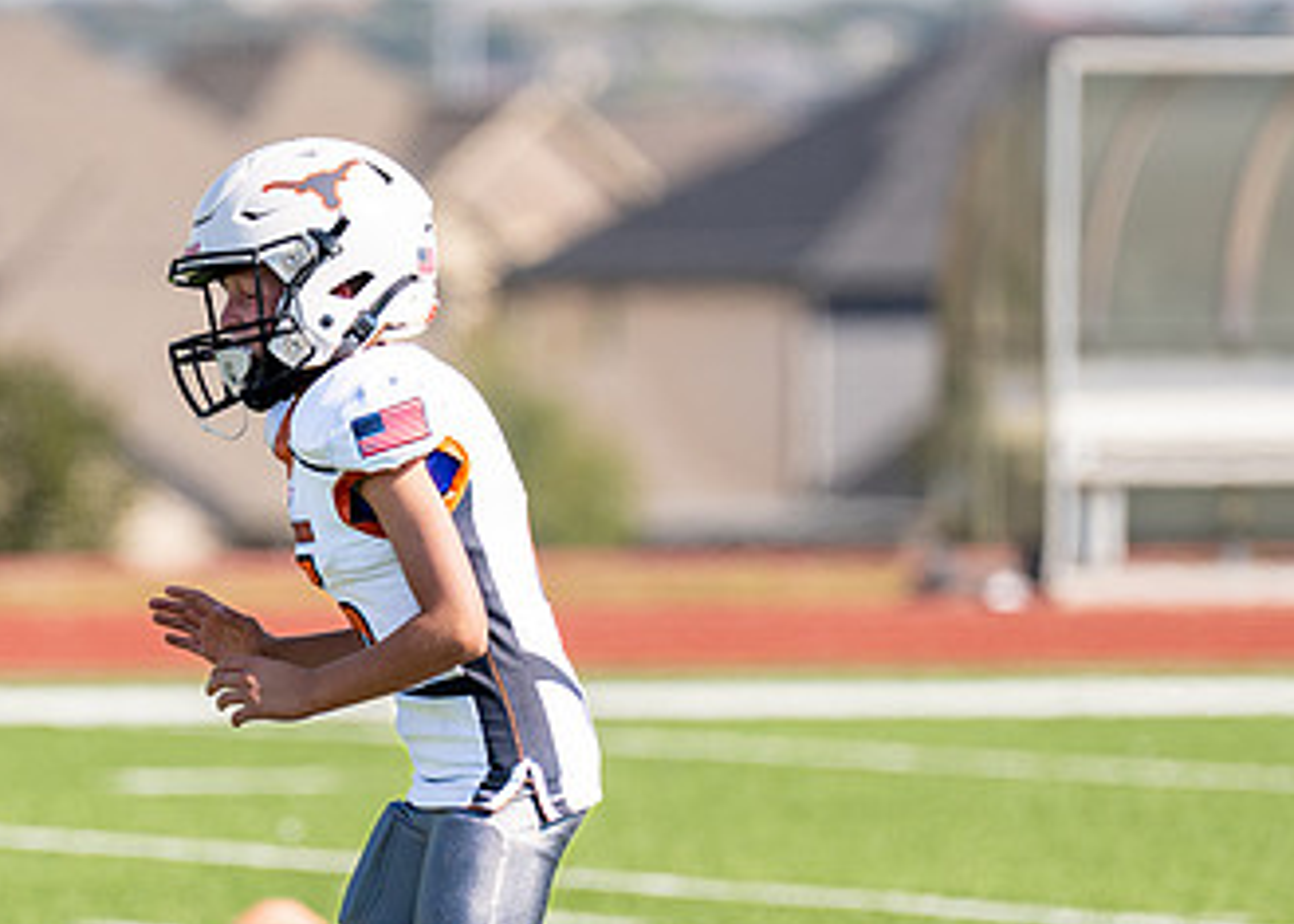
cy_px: 513
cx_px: 451
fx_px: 18669
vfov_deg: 2.8
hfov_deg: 4.0
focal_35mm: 508
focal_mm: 200
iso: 100
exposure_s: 1/2000
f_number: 2.8
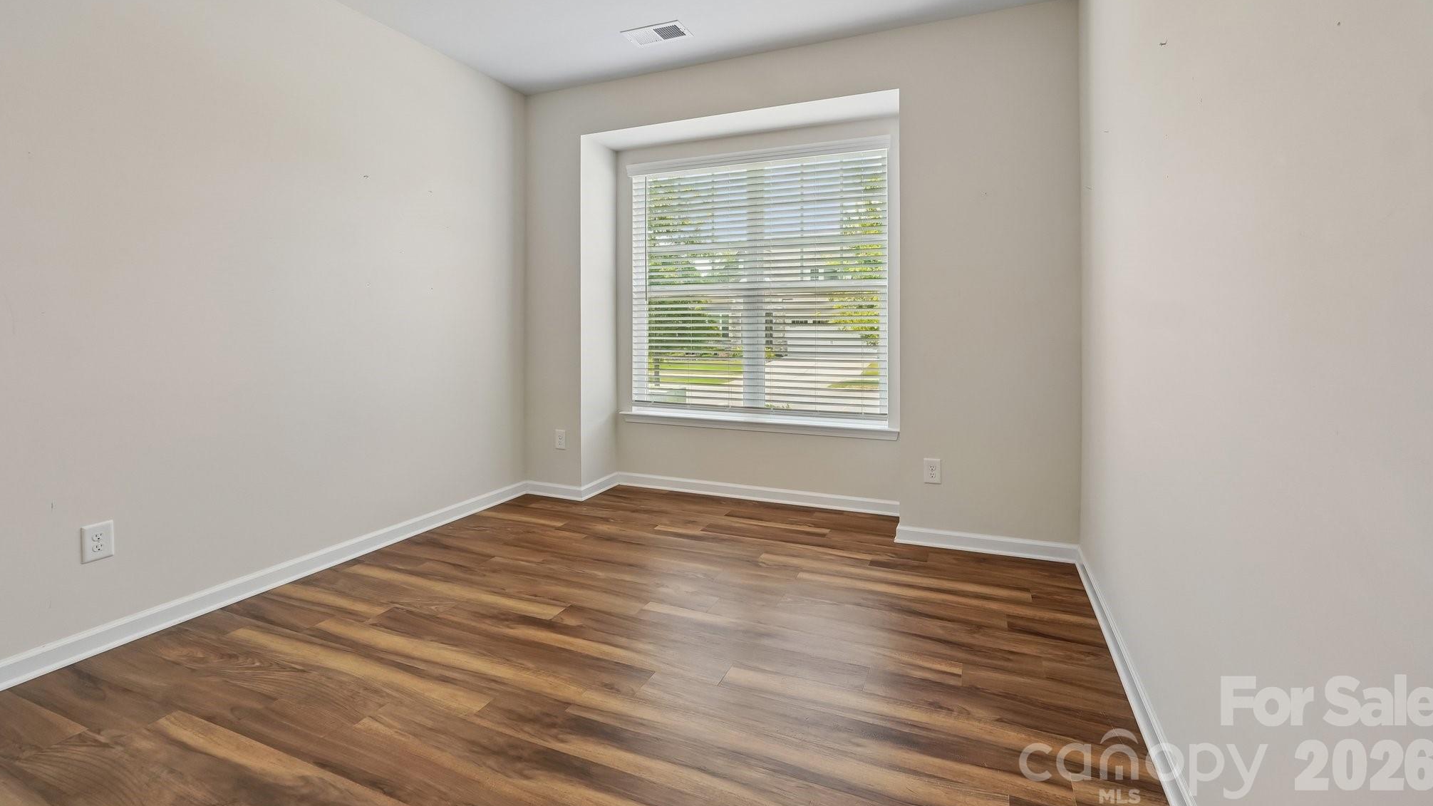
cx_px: 718
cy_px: 330
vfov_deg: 66.5
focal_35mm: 16
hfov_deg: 99.4
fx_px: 608
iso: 400
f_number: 8
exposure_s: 1/30
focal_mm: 10
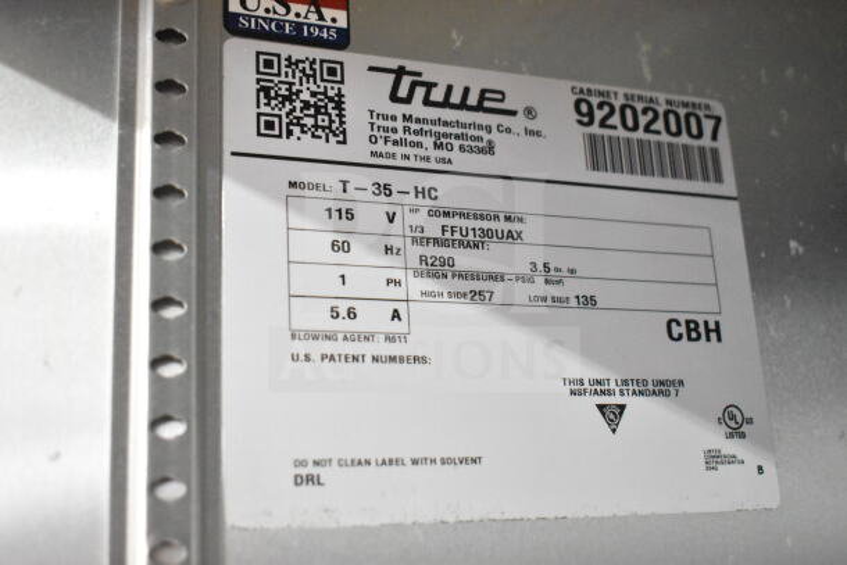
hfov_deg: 43.6
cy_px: 282
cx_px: 424
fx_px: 1059
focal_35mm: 45
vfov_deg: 29.9
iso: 12800
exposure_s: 1/50
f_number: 4.2
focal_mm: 30
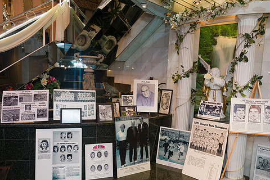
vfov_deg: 44.8
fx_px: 217
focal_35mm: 29
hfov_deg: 63.6
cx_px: 142
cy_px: 103
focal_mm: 24
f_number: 3.2
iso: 1000
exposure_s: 1/125
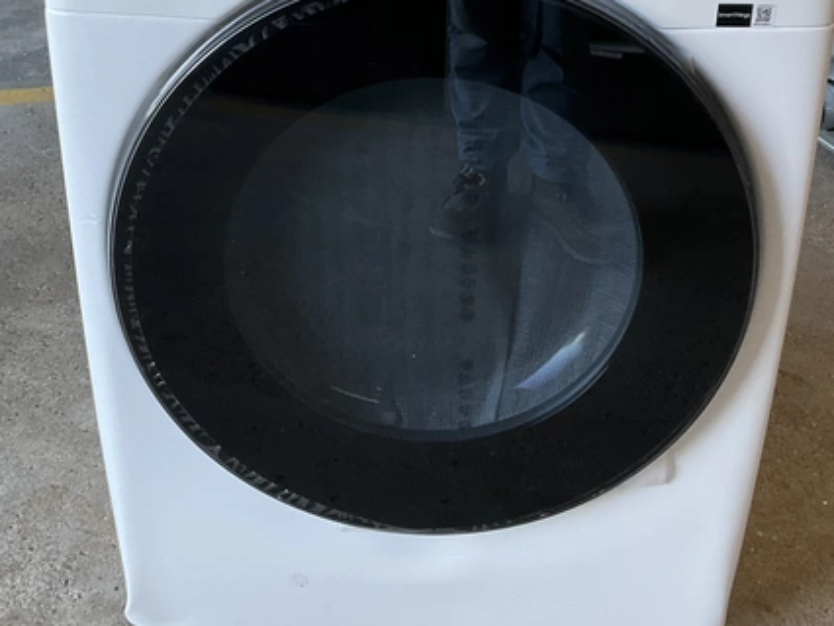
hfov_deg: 37.5
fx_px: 1229
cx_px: 417
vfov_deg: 28.3
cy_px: 175
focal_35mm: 51
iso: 64
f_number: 1.8
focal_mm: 3
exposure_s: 1/60
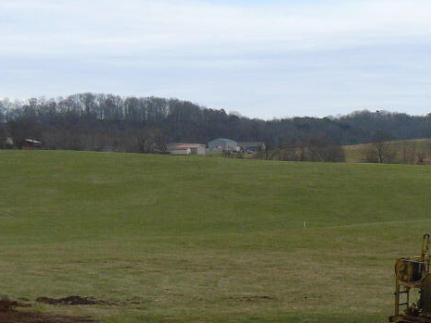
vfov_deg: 14.9
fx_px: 1233
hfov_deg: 19.3
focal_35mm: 99
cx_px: 421
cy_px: 233
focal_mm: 6
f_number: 5.6
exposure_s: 1/320
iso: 100
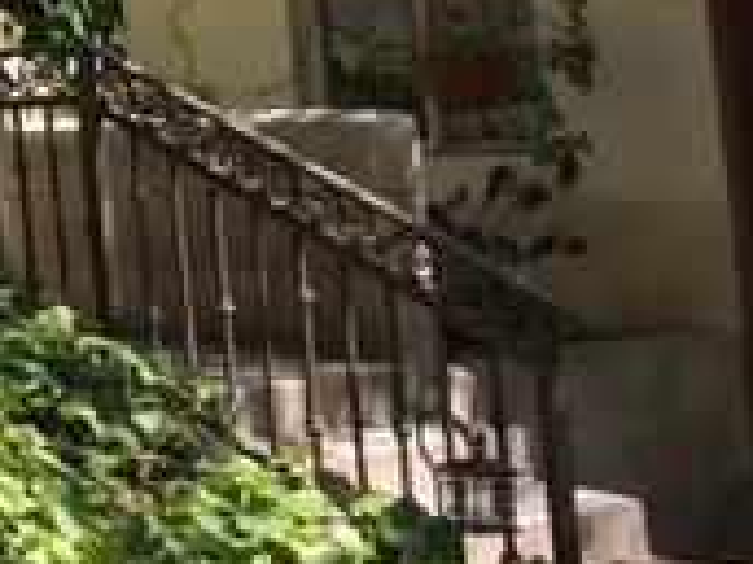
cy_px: -114
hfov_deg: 15.8
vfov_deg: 13.3
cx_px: -569
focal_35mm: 108
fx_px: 2349
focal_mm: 4.15
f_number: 2.2
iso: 25
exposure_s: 1/541
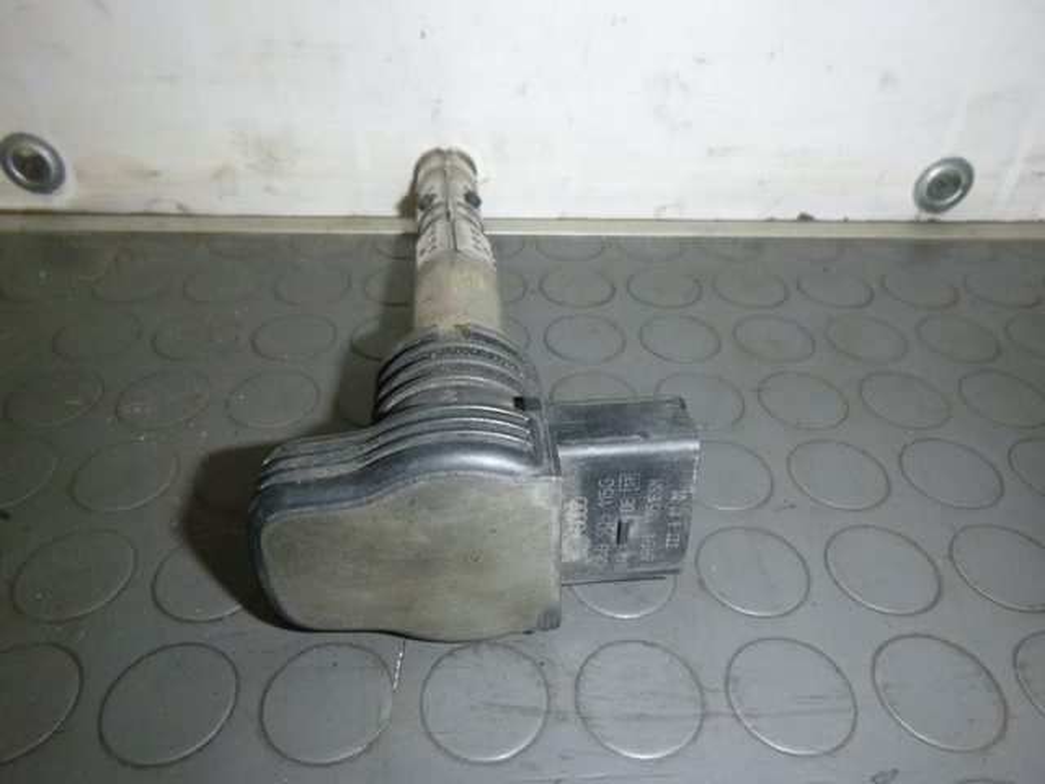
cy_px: 392
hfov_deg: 69.4
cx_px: 522
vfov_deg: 54.9
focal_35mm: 25
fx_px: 755
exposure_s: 1/60
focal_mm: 4.5
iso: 400
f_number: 3.9
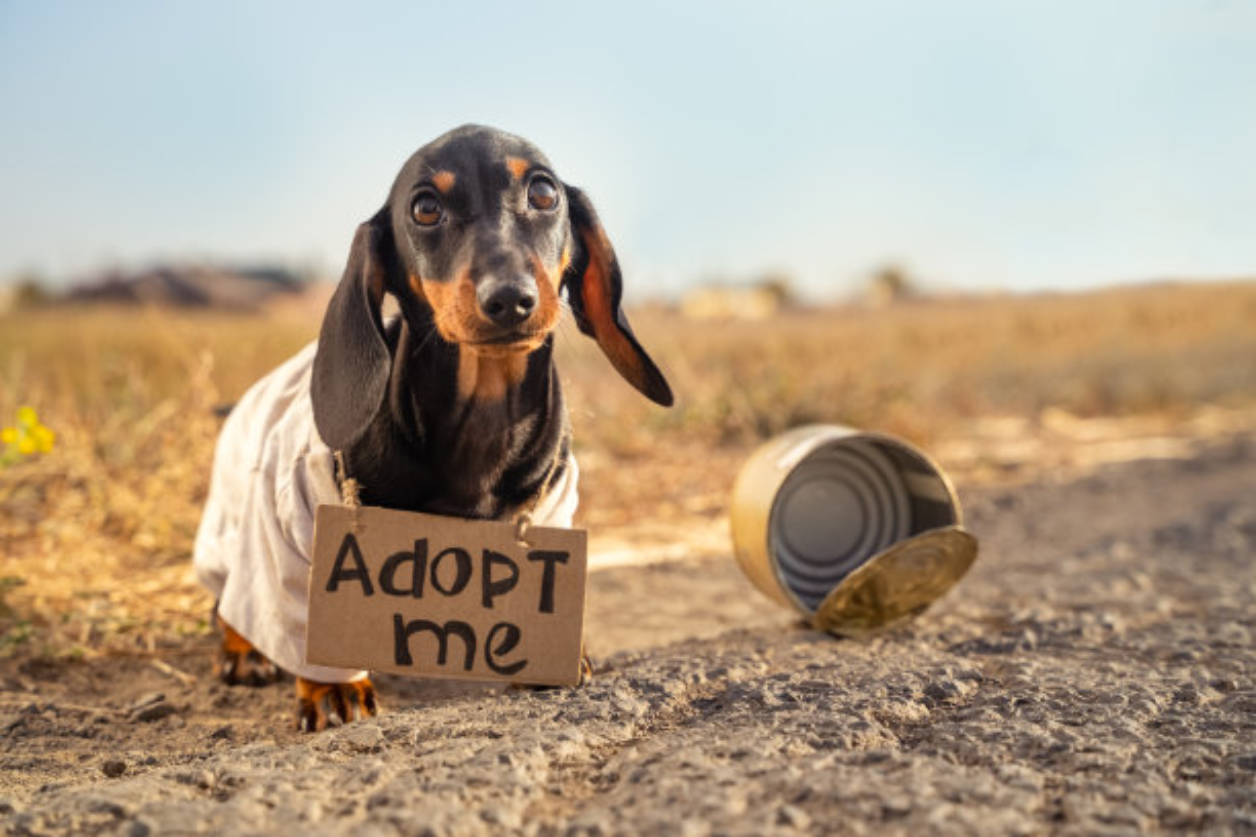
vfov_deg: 21.7
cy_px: 418
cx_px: 628
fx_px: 2180
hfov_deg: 32.1
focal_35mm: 62
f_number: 5
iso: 100
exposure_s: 1/160
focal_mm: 62.5
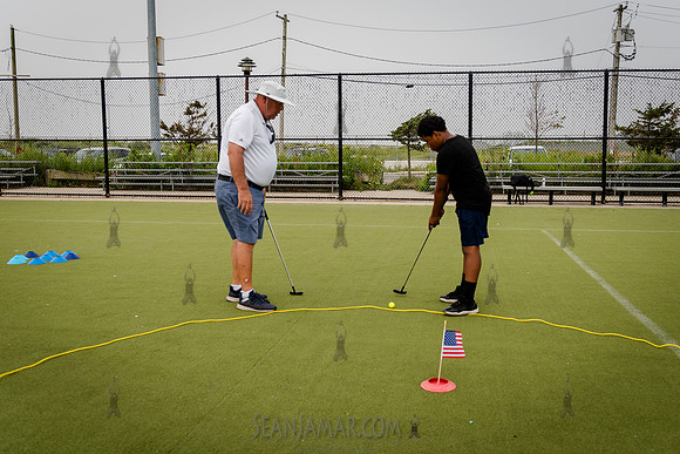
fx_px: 654
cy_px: 211
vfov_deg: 38.2
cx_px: 371
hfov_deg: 54.8
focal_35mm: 35
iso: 200
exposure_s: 1/1250
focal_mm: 31
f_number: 4
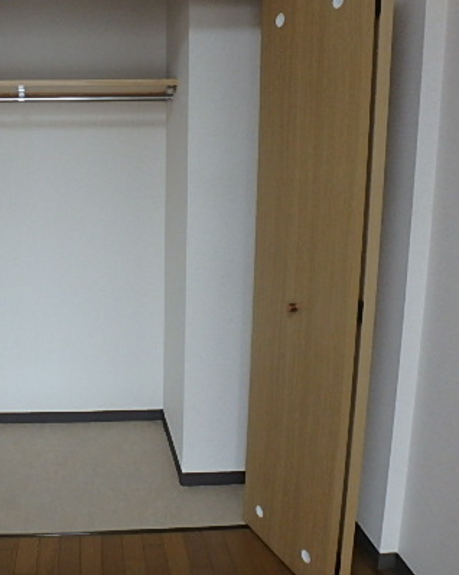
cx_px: 89
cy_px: 263
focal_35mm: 33
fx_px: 561
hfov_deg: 42.4
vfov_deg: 54.2
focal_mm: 3.7
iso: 320
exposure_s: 1/30
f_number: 3.5
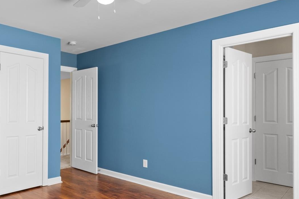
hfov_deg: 61.2
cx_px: 87
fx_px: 241
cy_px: 105
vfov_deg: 44.9
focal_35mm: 29
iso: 250
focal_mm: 10
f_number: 9
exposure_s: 1/4
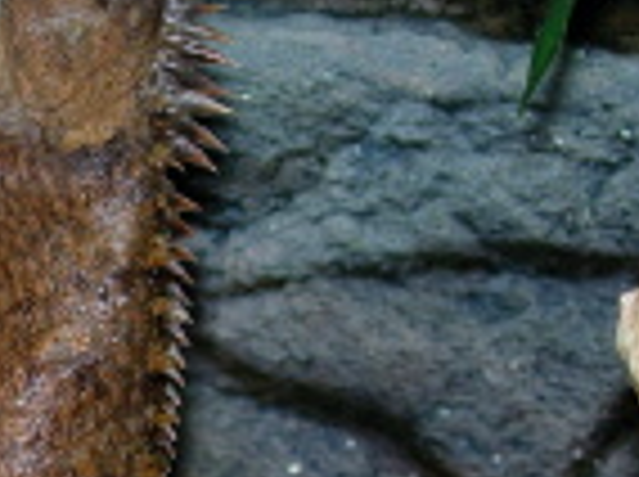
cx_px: 4
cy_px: 423
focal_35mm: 116
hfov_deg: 16.7
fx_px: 2138
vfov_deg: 12.6
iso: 79
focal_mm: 7.8
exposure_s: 1/64
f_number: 2.8
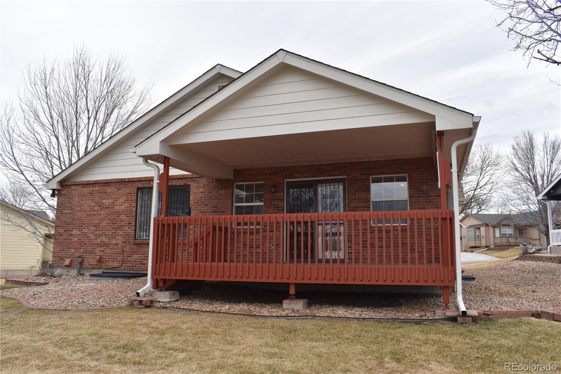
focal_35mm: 27
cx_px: 280
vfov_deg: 47.9
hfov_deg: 67.4
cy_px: 187
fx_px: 421
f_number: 11
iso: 100
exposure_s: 1/125
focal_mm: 18
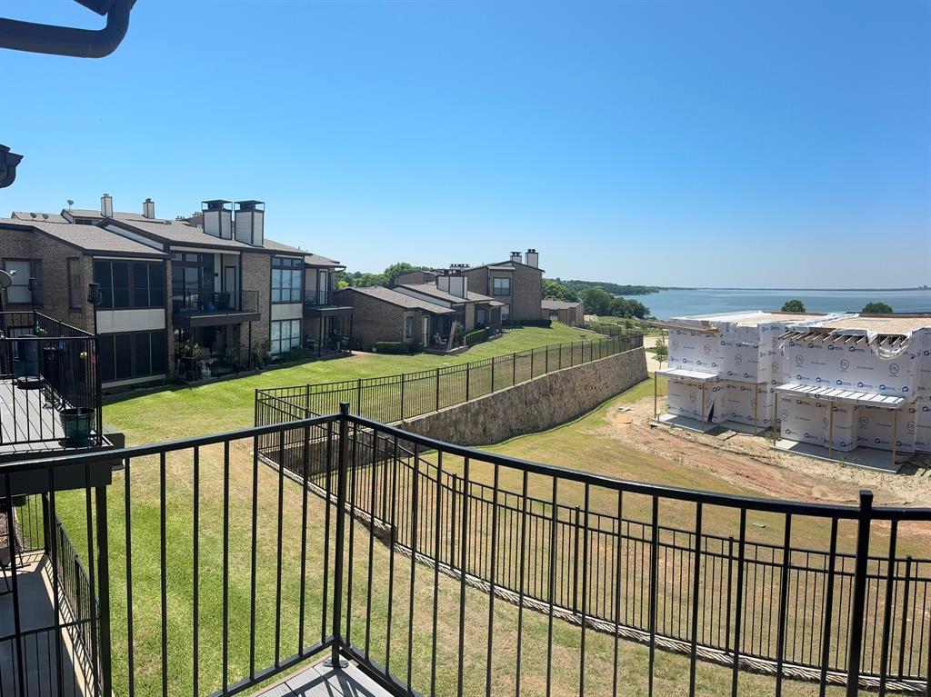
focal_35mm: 24
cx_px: 466
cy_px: 348
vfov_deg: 56.8
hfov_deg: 71.6
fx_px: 645
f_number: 1.78
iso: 80
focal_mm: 6.76
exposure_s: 1/4762
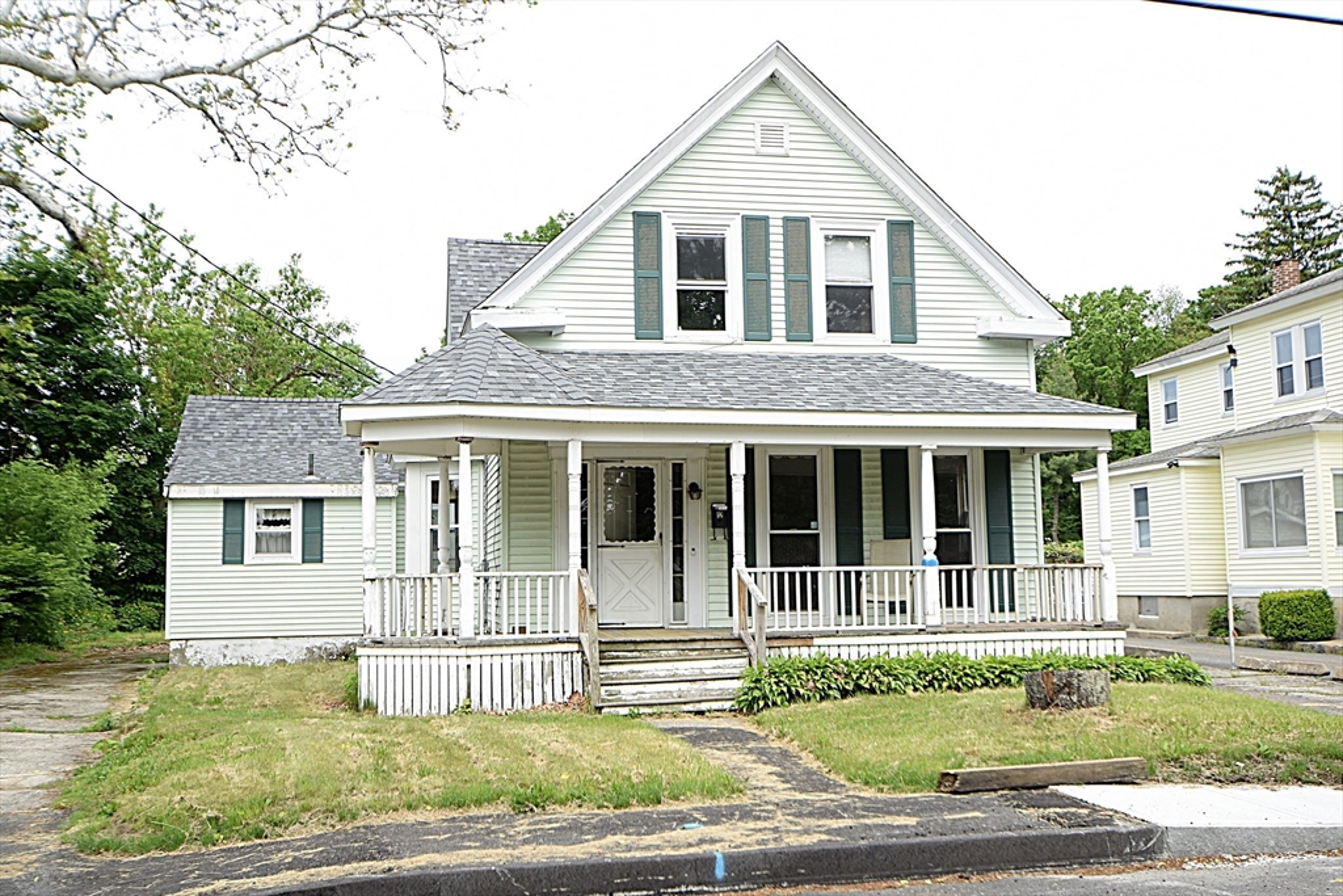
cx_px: 672
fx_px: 1343
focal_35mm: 36
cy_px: 448
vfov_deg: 36.9
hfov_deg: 53.1
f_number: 8
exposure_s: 1/80
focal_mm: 24
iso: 100
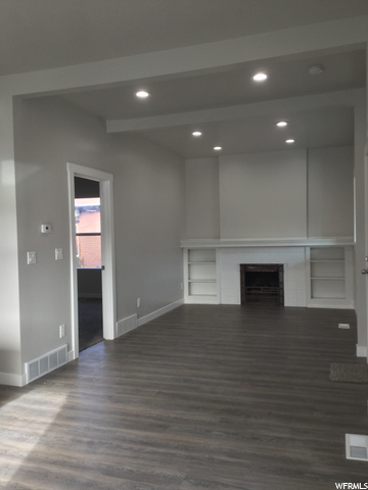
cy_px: 245
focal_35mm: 31
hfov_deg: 45.4
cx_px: 184
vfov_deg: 58.4
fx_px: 439
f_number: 2.4
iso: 25
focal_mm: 3.3
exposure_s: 1/30
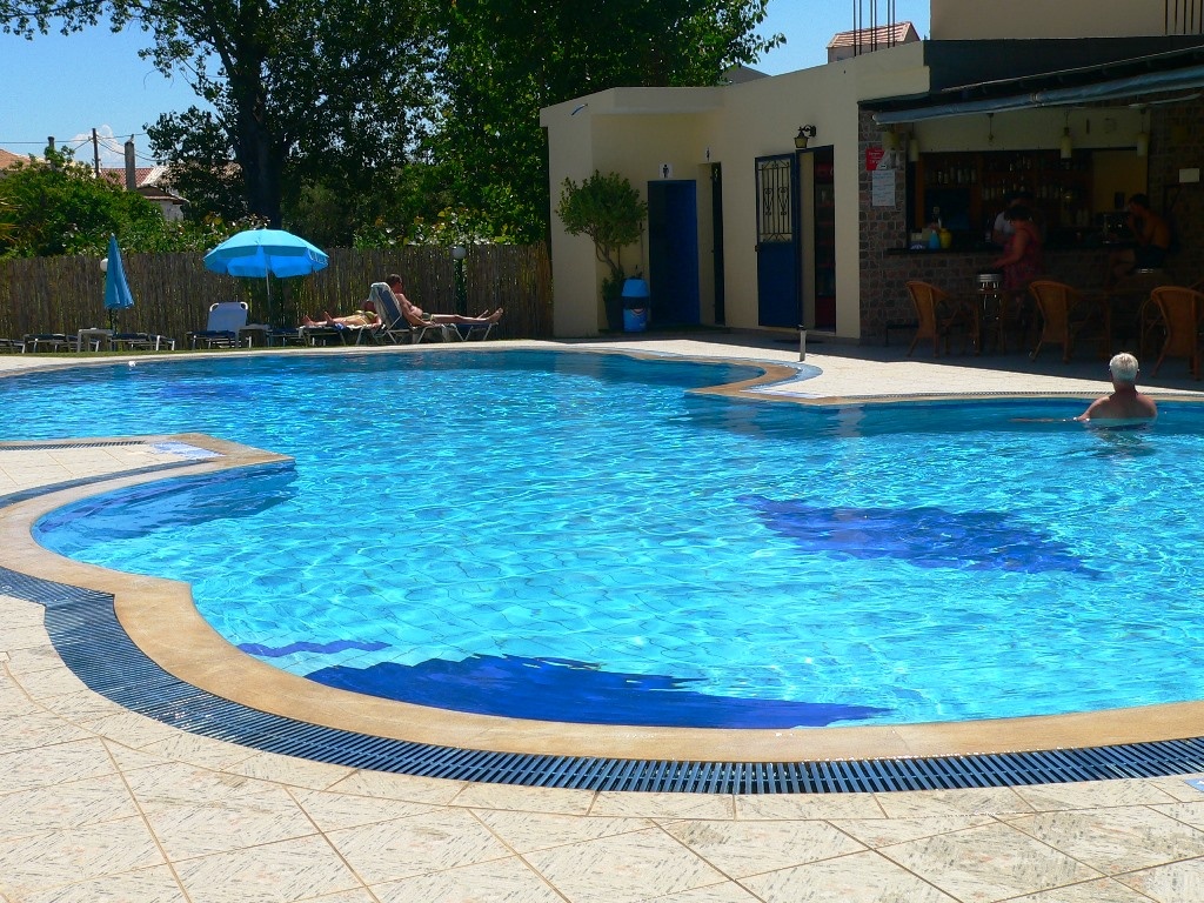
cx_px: 602
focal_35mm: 47
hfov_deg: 40.4
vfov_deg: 30.9
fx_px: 1635
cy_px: 452
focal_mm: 7.8
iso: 80
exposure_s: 1/500
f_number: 5.6
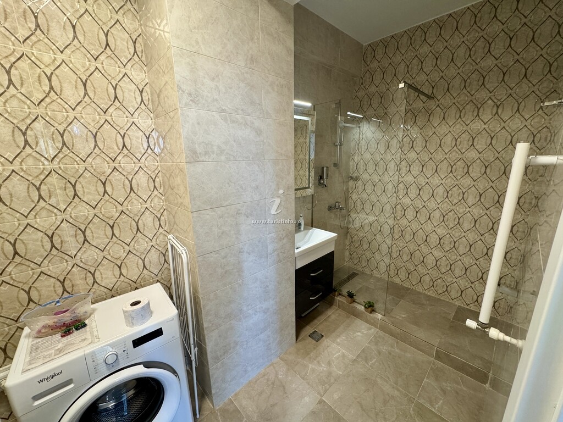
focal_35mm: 14
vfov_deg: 85.7
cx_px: 282
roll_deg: +1.2
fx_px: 228
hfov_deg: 102.1
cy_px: 211
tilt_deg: -13.0
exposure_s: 1/100
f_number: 2.2
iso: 320
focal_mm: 2.22
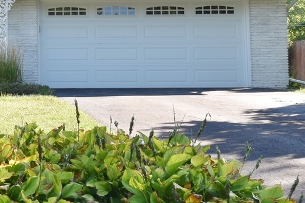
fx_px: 822
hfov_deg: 19.2
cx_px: -104
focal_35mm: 97
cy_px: 76
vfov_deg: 14.1
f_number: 8
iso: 400
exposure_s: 1/250
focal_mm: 20
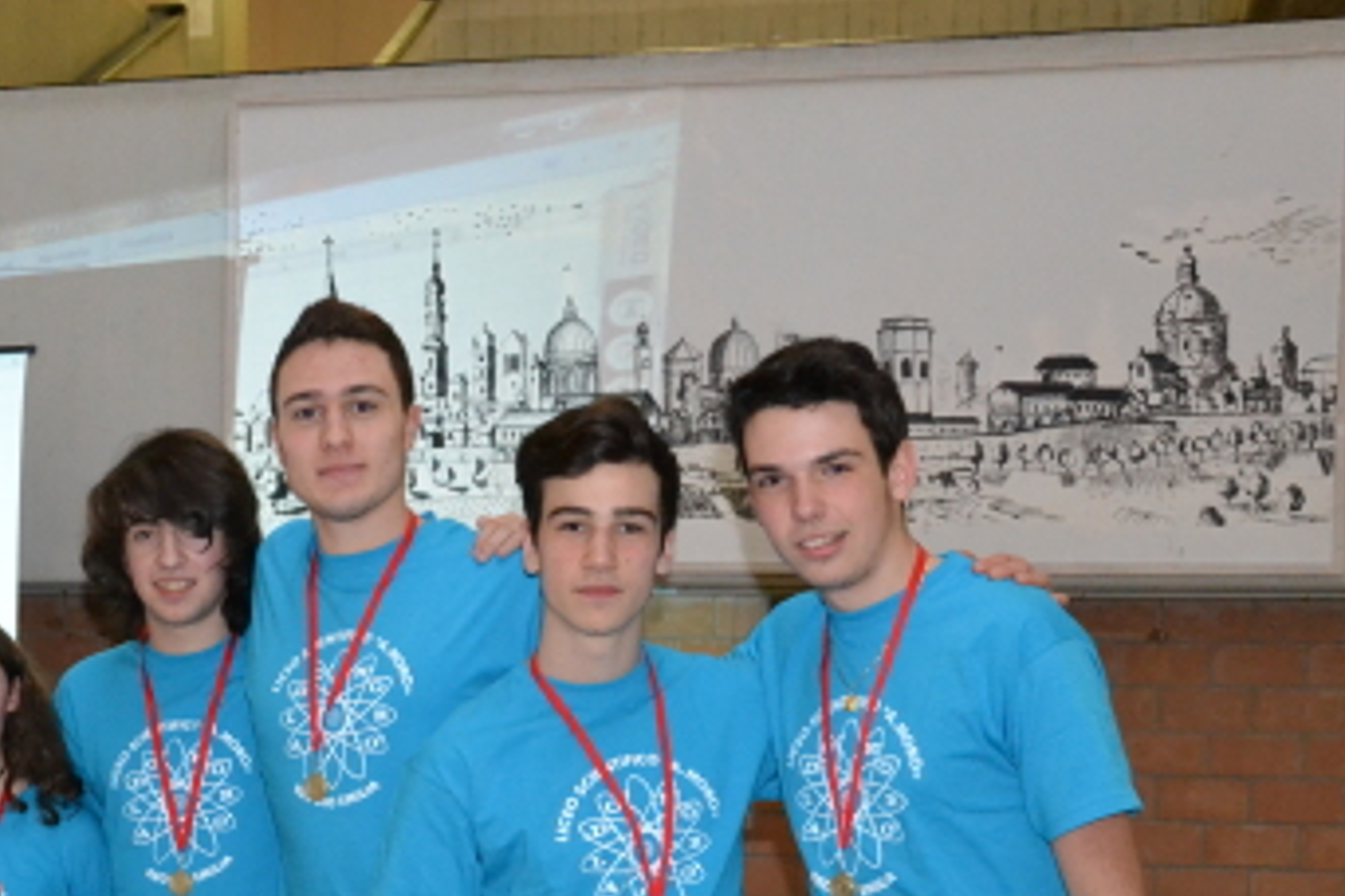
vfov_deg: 22.6
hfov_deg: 32.8
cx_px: 216
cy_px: 741
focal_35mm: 59
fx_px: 2202
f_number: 3.8
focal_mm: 21
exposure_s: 1/60
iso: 3200
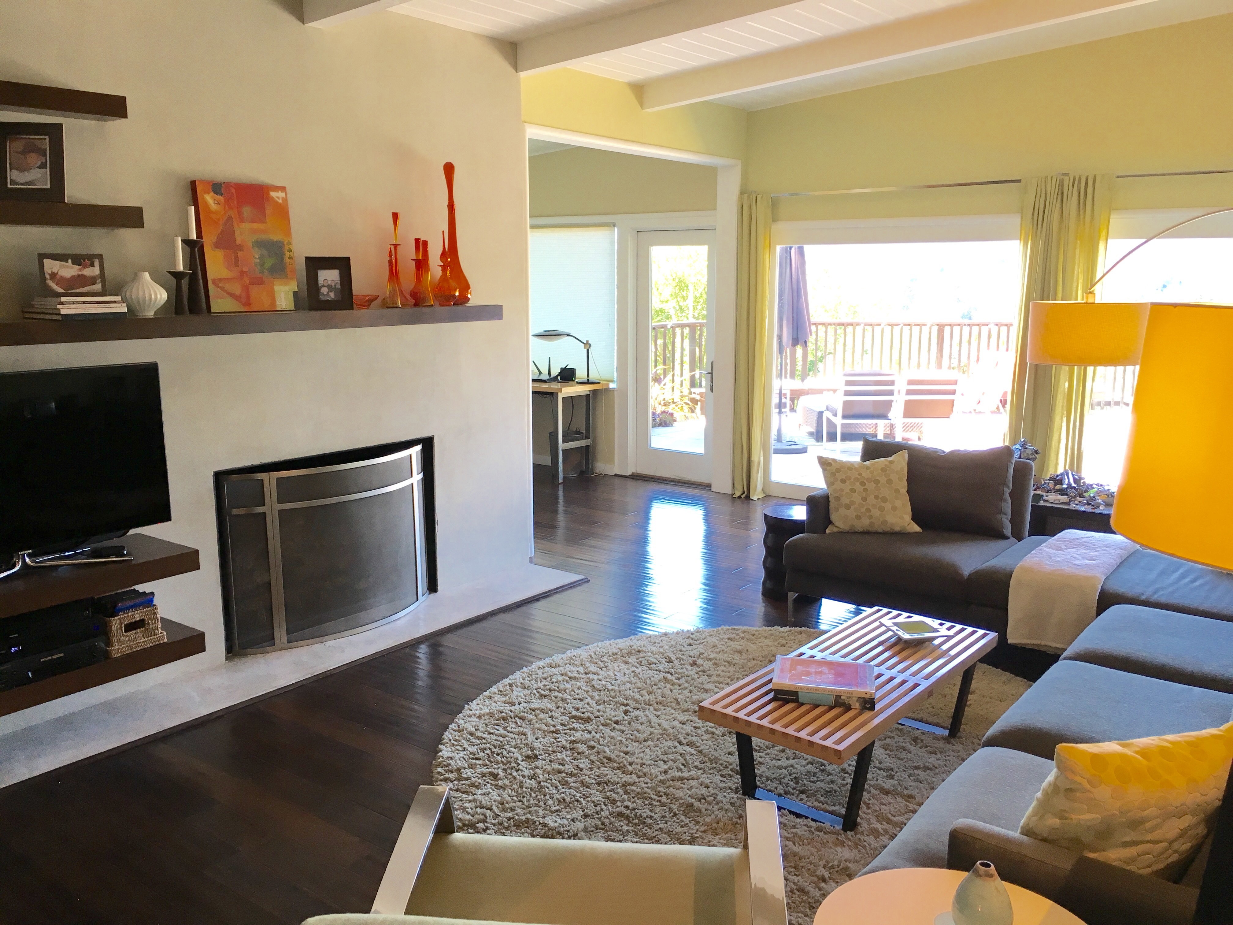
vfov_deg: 48.2
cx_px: 616
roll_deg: -0.4
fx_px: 1033
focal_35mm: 29
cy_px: 462
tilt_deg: -10.9
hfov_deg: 61.7
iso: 25
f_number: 2.2
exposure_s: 1/40
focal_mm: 4.15
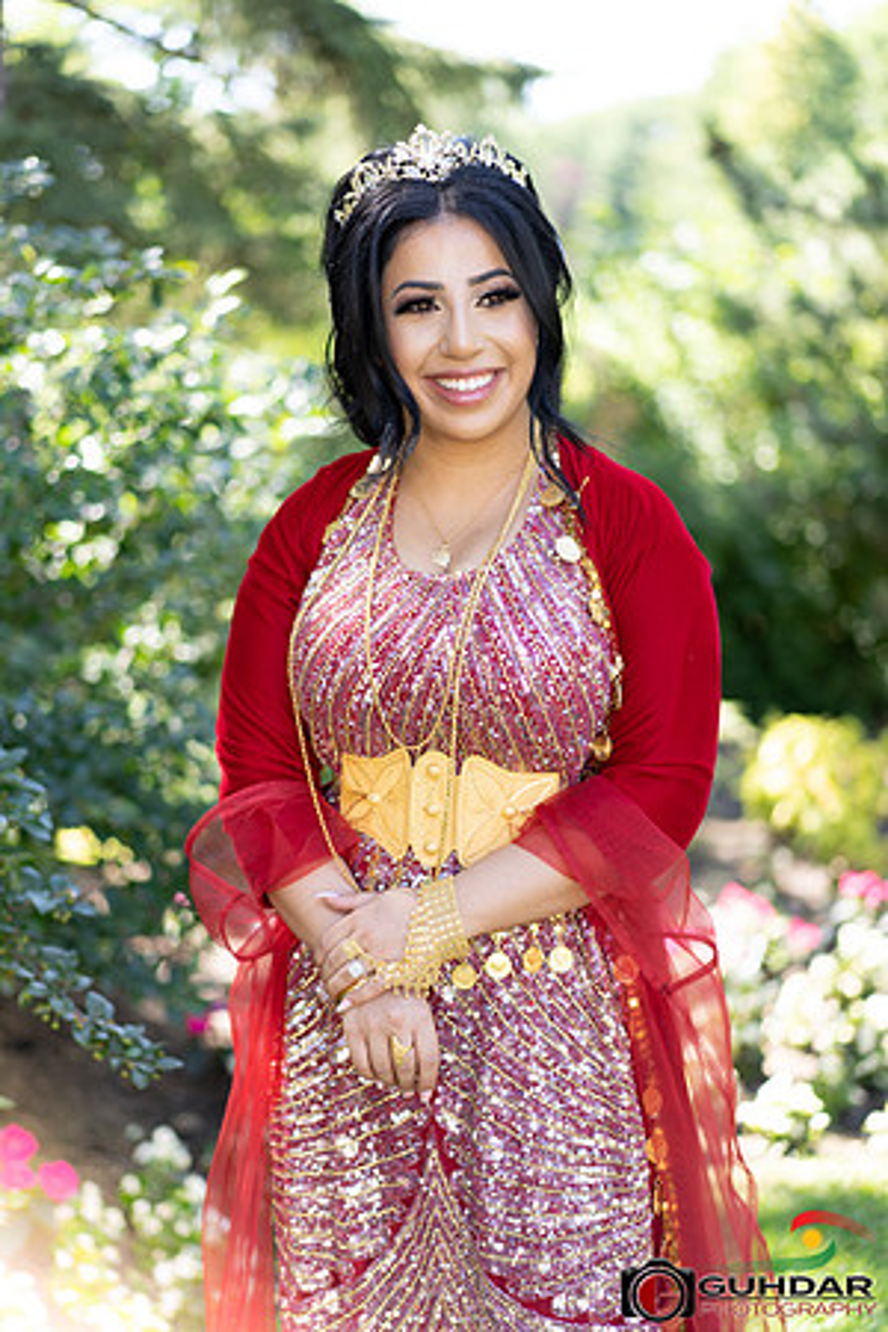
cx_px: 444
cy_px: 666
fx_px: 2035
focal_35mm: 55
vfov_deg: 36.2
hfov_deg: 24.6
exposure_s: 1/250
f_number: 1.8
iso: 100
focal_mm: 55
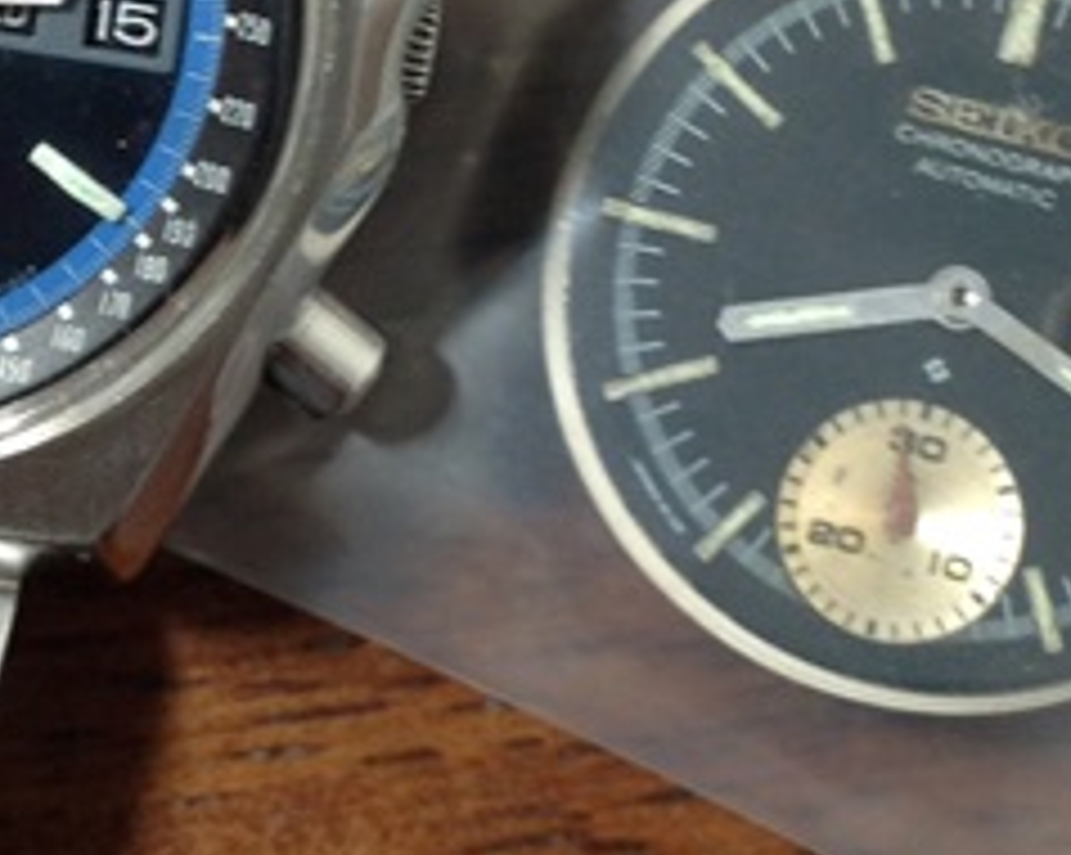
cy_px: -54
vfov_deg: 16.3
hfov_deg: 20.8
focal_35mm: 92
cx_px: 486
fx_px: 2914
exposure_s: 1/15
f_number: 2.4
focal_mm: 4.28
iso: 64
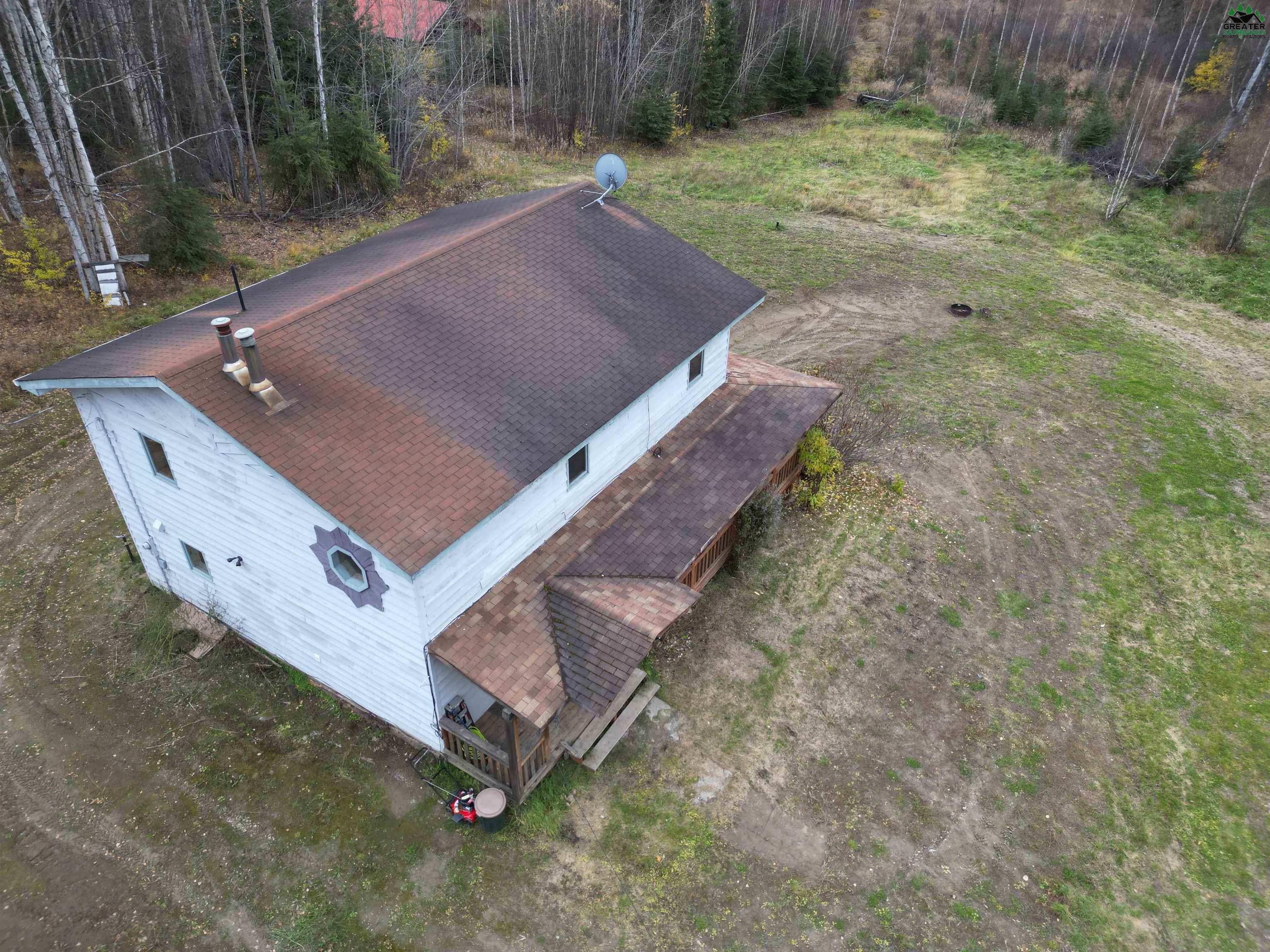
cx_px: 635
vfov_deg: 56.8
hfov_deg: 71.6
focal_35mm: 24
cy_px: 476
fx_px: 881
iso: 100
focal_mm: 6.72
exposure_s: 1/125
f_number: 1.7
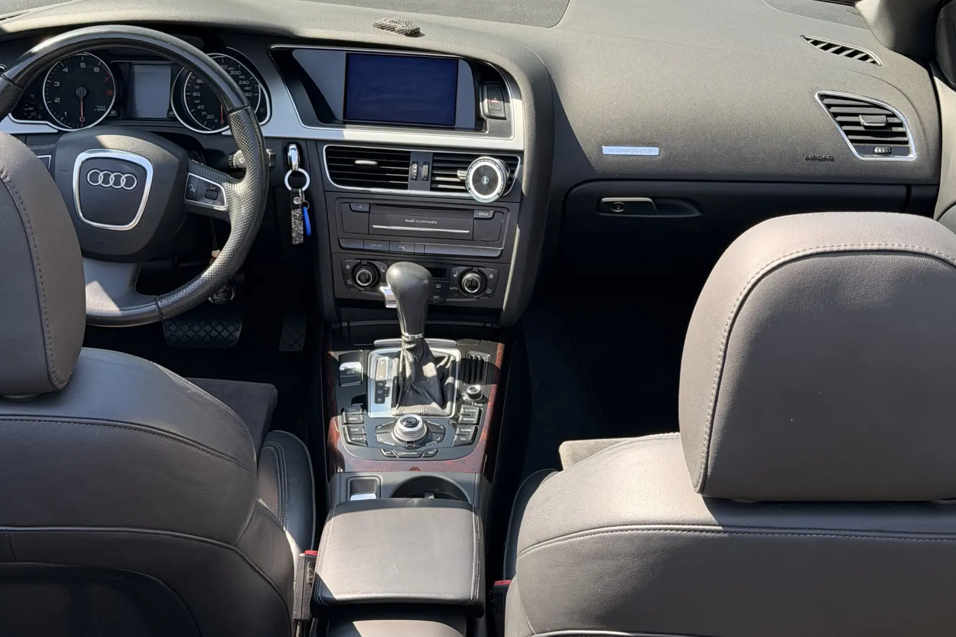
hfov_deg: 30.1
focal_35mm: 67
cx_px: 479
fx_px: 1779
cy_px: 194
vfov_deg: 20.2
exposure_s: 1/615
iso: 64
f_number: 1.78
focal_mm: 6.76
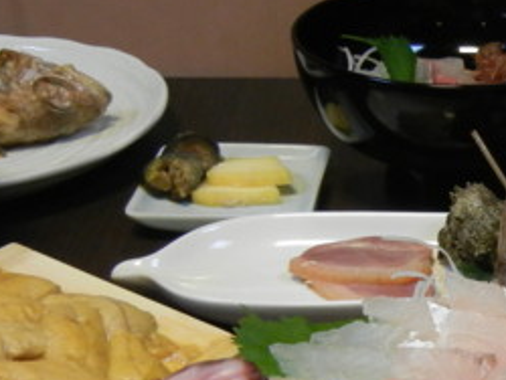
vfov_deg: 15.0
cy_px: 435
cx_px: 650
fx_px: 1405
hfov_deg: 19.0
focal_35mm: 96
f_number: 3.5
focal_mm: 5.4
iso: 400
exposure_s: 1/31.7
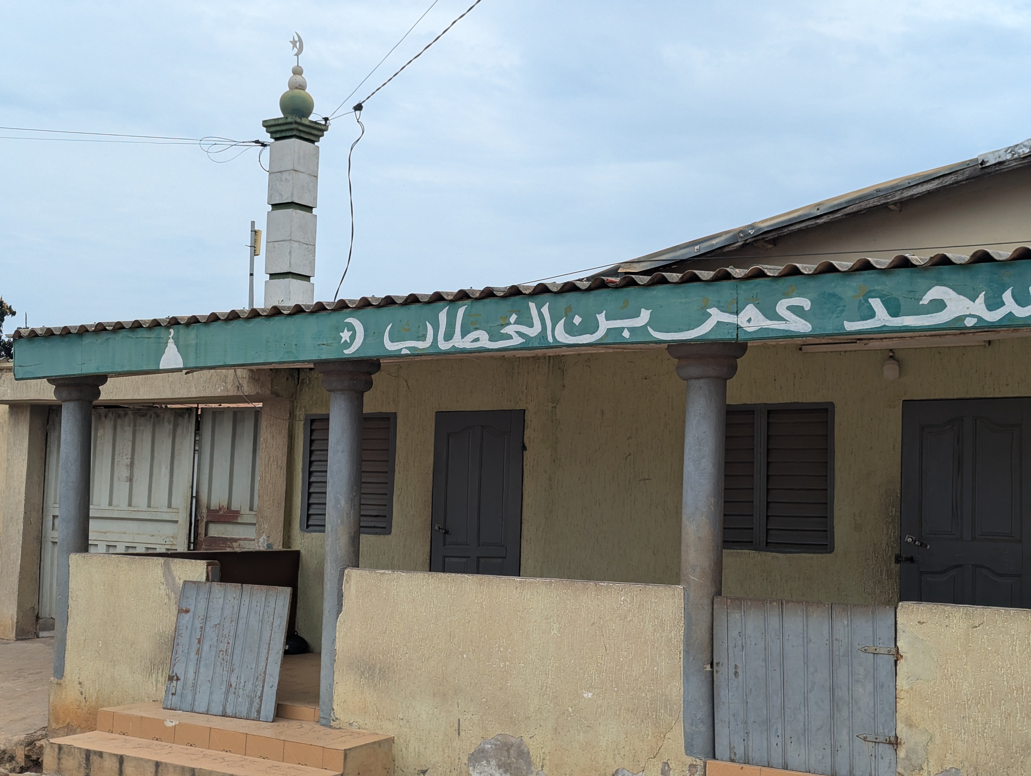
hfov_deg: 39.6
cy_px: 388
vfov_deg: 30.3
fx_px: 1432
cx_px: 516
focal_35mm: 48
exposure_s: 1/2710
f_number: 1.85
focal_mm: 6.81
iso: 48
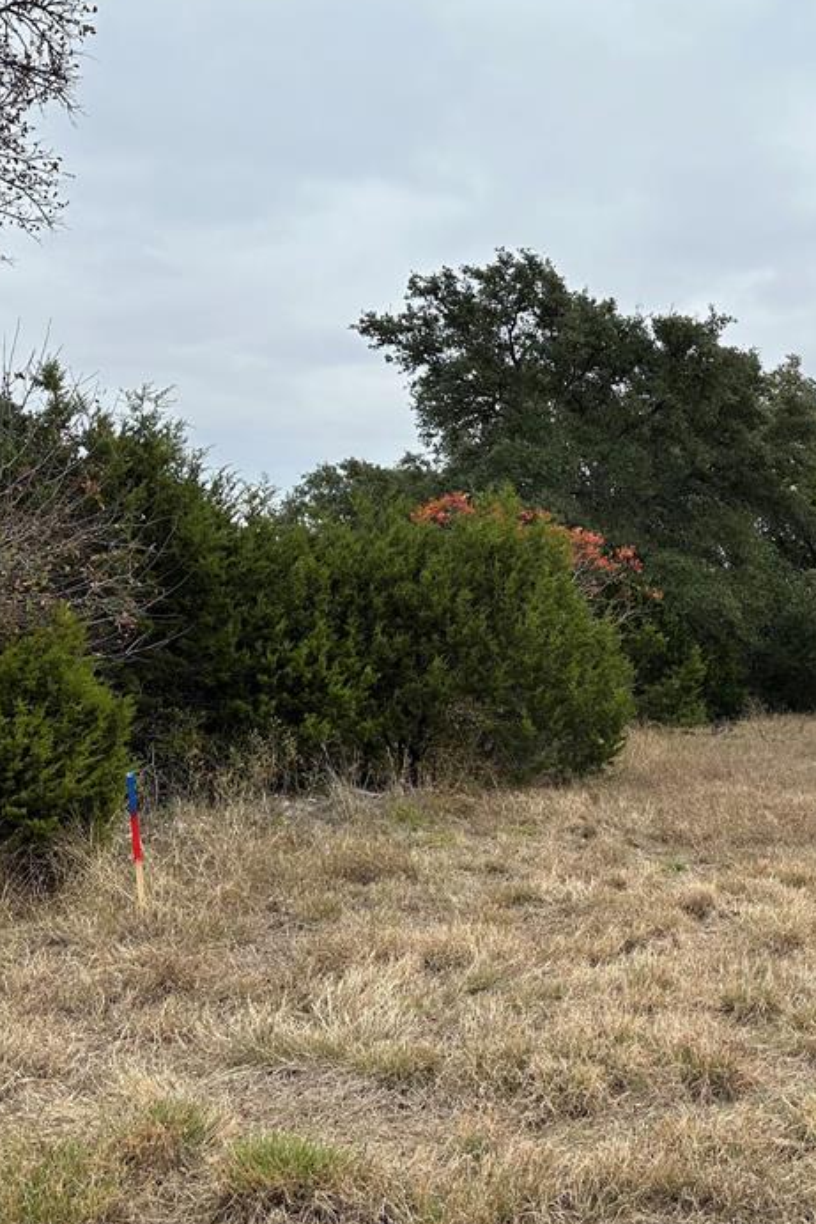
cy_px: 655
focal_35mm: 37
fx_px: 1257
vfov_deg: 51.8
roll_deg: -2.6
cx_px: 805
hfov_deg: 33.1
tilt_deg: -1.9
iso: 80
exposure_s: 1/1779
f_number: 1.78
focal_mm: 6.86
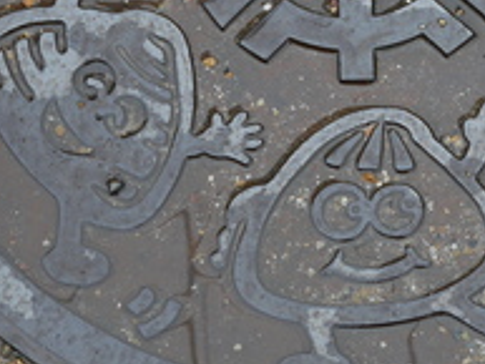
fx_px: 2005
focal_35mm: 143
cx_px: 415
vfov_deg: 10.2
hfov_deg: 13.7
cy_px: -54
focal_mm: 23
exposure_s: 1/125
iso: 200
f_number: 4.9
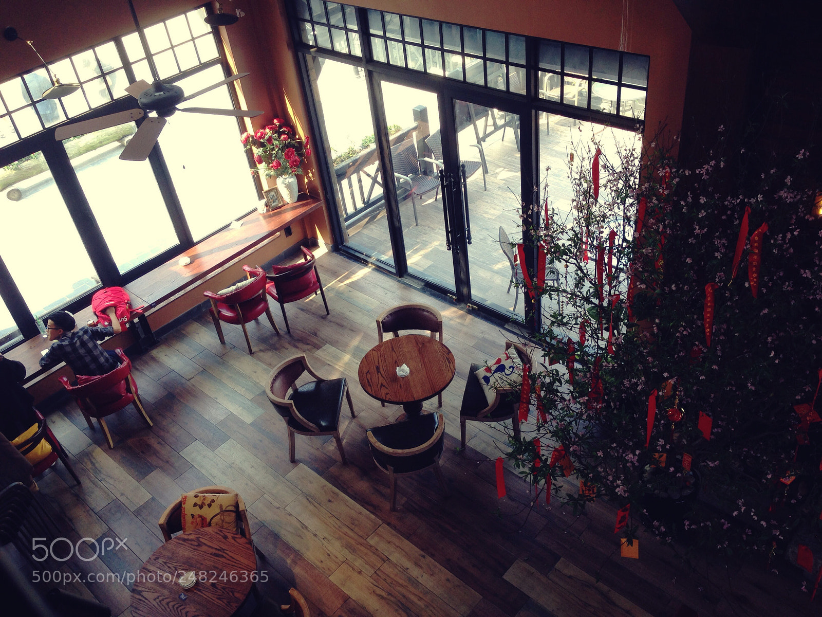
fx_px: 784
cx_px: 411
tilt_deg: -37.8
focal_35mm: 33
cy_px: 308
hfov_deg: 55.4
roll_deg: +6.1
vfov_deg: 42.9
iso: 50
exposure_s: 1/60
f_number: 2.4
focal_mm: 4.12
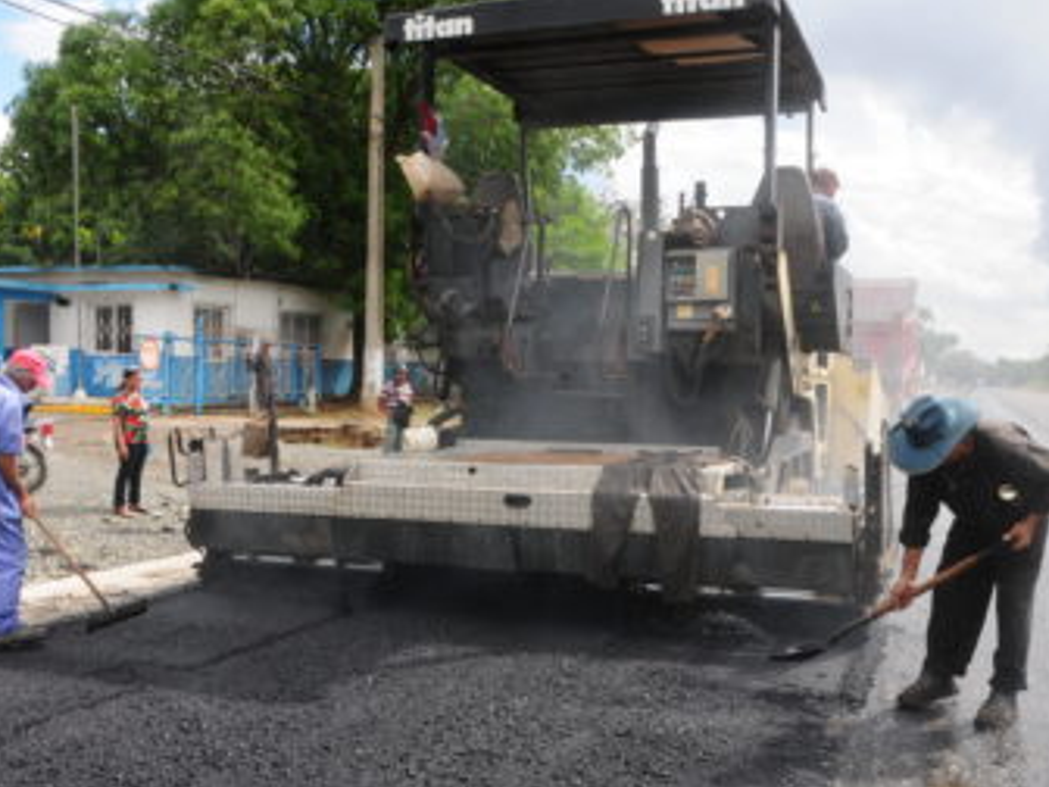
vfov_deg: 40.7
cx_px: 515
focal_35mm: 35
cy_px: 418
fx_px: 1061
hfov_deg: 52.6
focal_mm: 20
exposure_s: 1/160
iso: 640
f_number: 18
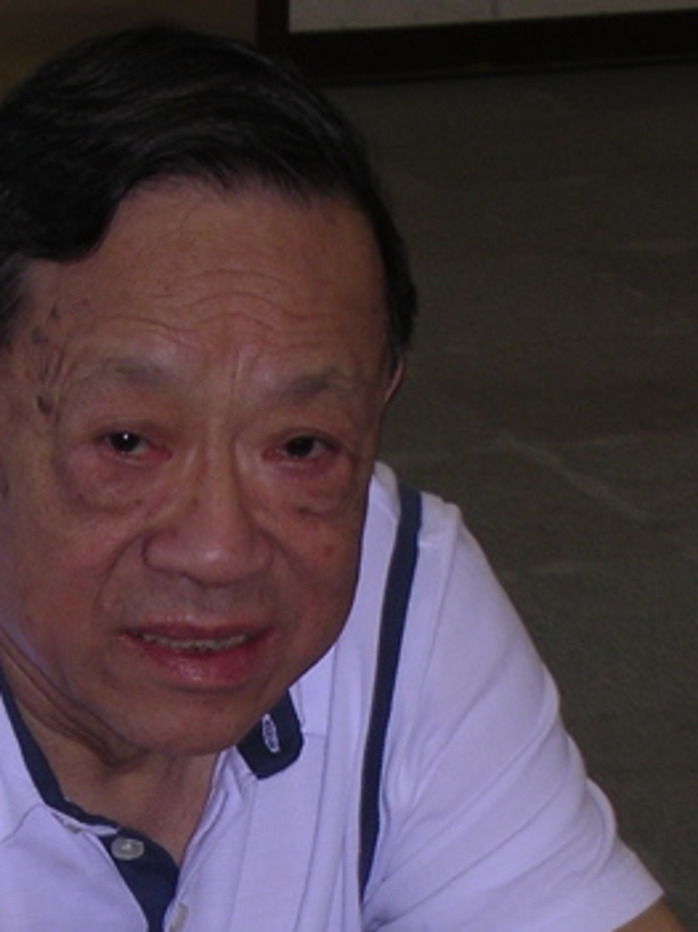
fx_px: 4116
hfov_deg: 9.7
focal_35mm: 153
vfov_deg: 12.6
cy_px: 1069
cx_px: 264
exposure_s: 1/60.1
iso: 100
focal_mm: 9.6
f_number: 3.5
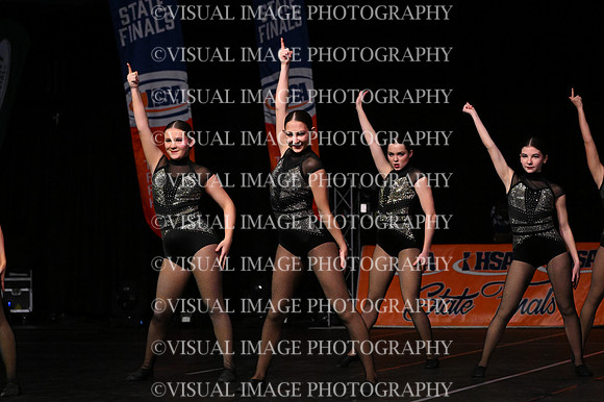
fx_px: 2280
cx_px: 302
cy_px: 201
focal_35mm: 136
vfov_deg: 10.1
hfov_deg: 15.1
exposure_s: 1/1000
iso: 6400
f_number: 4
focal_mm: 91
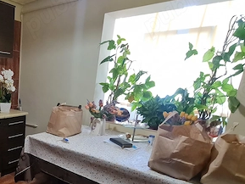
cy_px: 131
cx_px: 19
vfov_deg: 49.9
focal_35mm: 27
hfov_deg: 55.5
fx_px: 191
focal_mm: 2.2
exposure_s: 1/50
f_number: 2.2
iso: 400
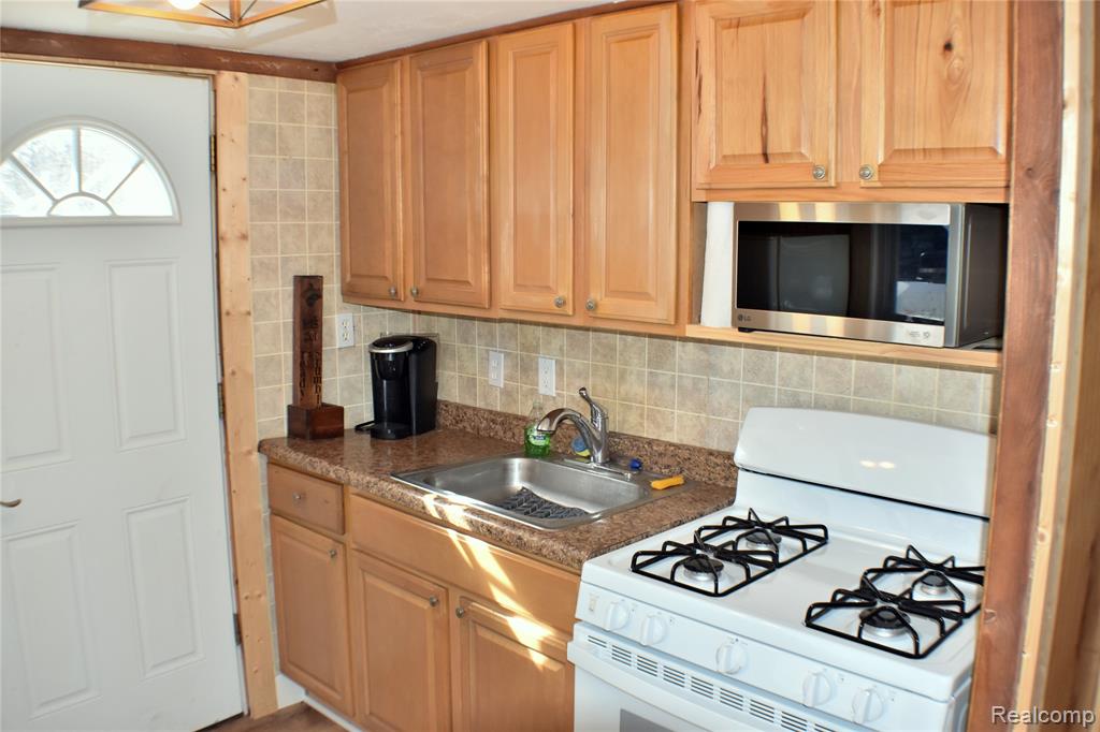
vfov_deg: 35.5
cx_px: 550
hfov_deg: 51.3
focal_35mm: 38
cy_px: 366
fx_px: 1145
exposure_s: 1/125
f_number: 5.6
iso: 560
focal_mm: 25
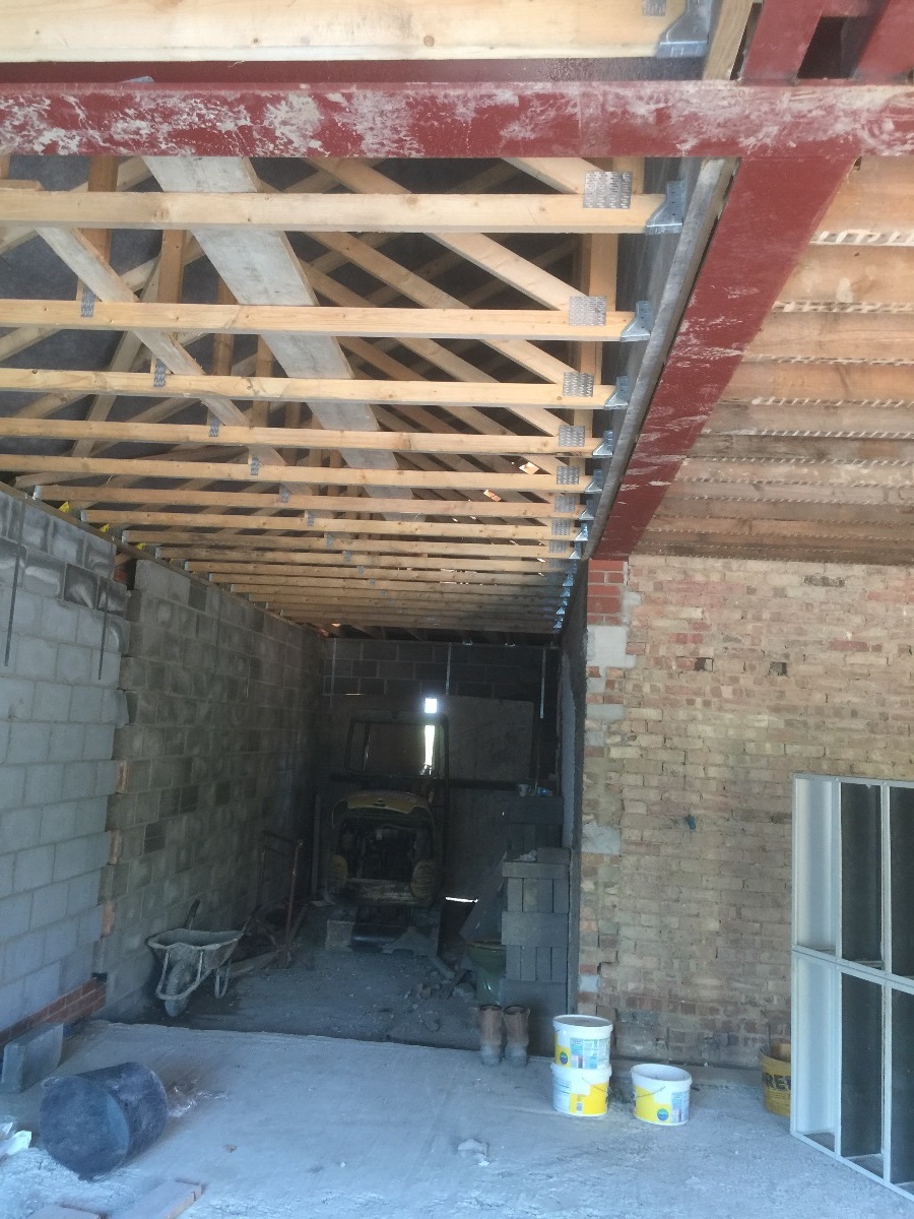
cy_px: 610
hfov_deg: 48.2
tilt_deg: +9.2
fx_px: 1021
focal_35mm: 29
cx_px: 457
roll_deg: -2.8
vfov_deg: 61.7
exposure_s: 1/17
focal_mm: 4.15
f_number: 2.2
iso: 80
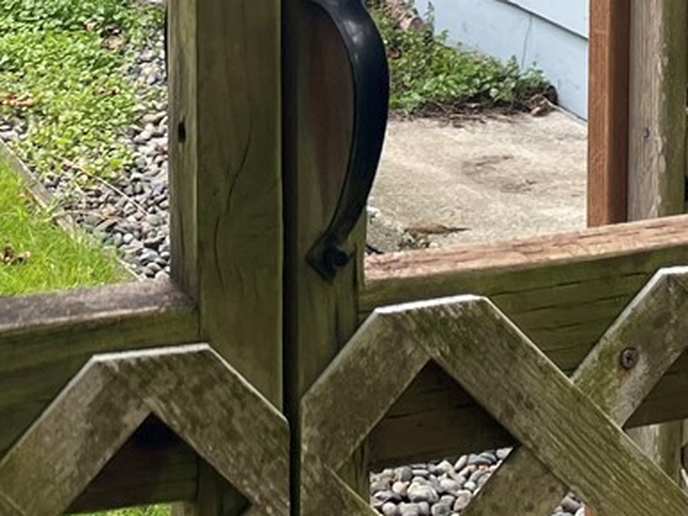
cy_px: -287
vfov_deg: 12.9
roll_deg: +0.1
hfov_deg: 17.7
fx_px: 2147
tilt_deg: -5.4
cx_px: -21
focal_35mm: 108
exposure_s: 1/443
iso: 32
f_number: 1.6
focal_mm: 4.2
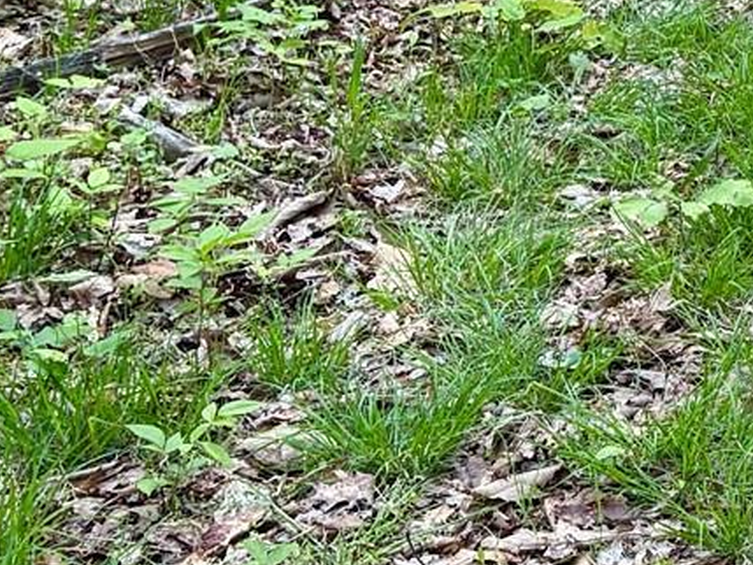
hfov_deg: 13.5
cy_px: -328
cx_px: 1522
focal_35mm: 124
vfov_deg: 11.4
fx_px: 2698
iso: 80
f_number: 1.6
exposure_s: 1/121
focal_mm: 5.96
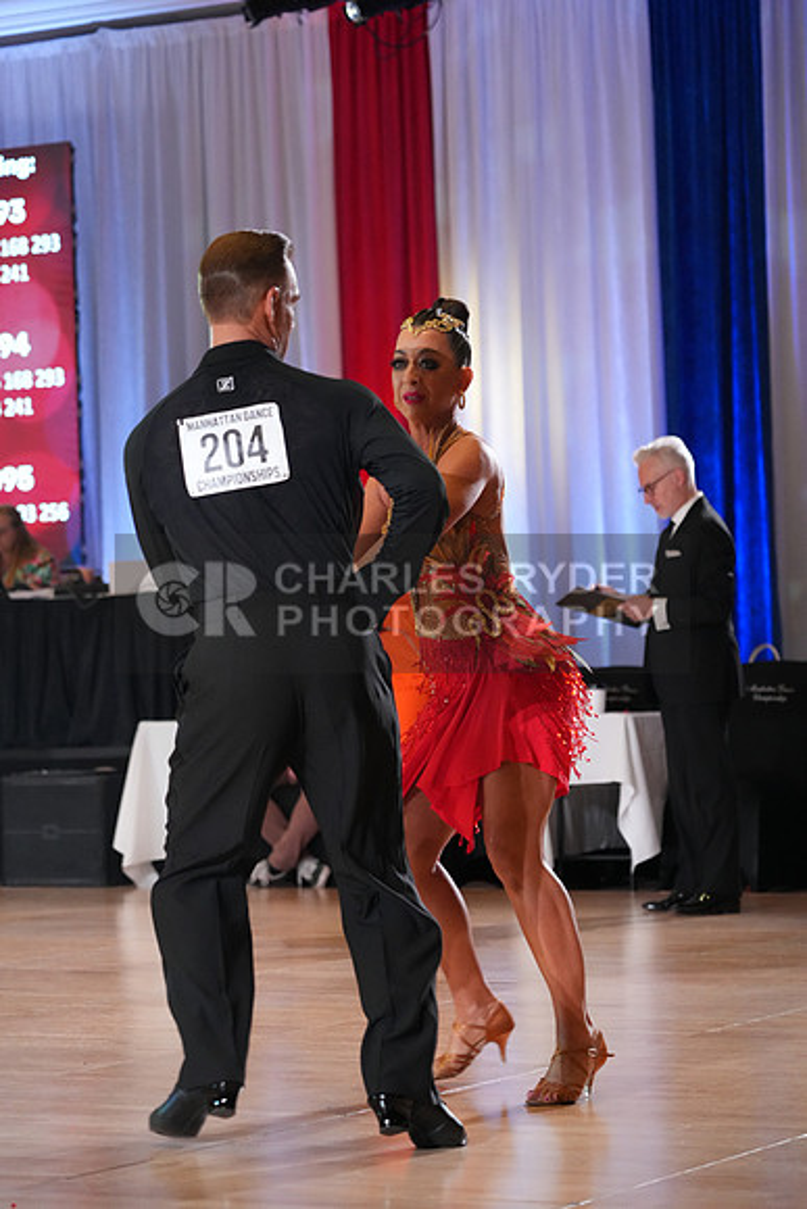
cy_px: 604
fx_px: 3528
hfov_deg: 13.0
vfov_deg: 19.5
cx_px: 404
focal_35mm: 105
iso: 5000
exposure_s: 1/500
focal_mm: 105
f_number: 4
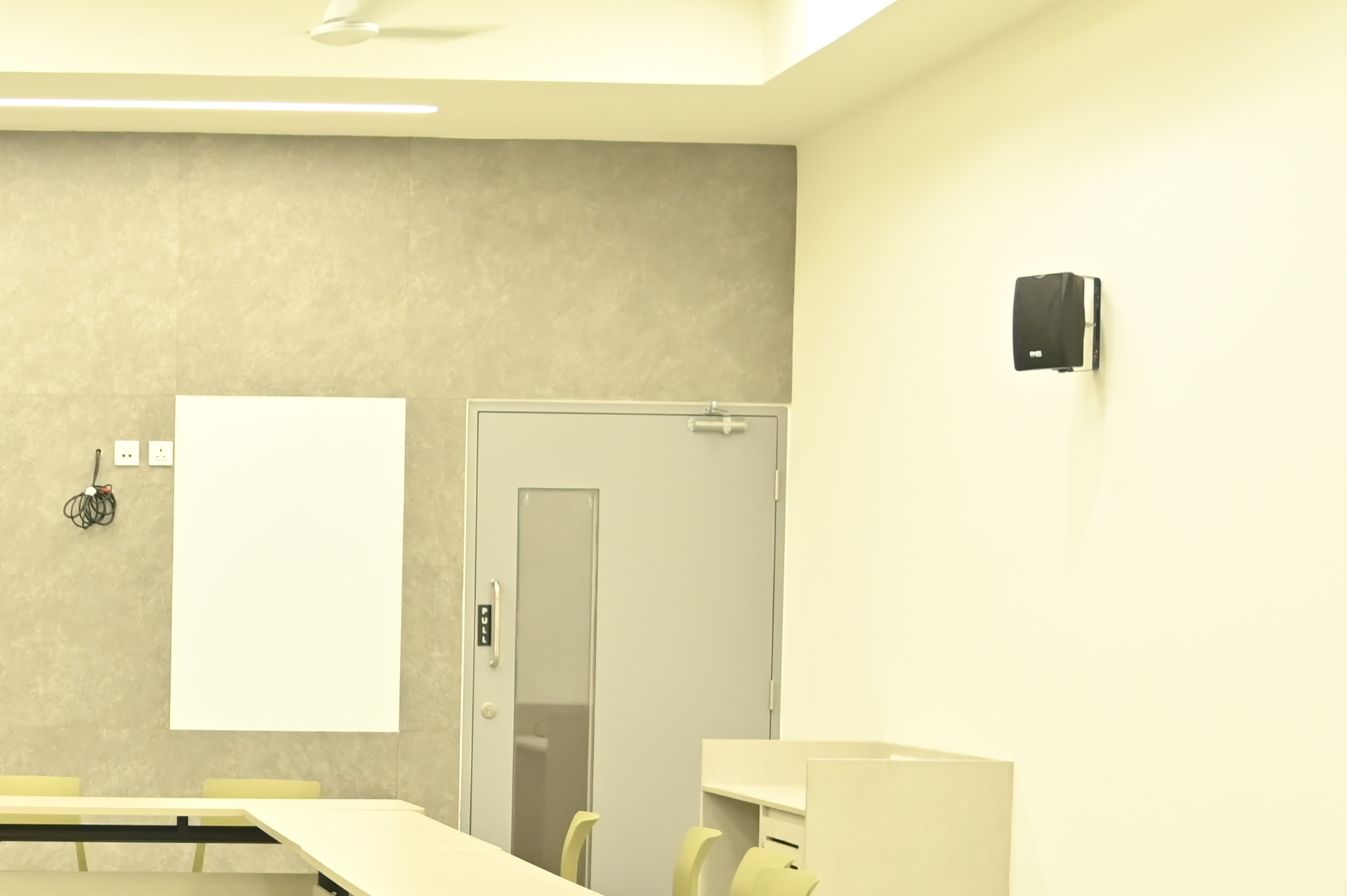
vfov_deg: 17.4
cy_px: 843
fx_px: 2879
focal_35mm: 77
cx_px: -36
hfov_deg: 24.9
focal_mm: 24
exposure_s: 1/100
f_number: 4
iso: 1000
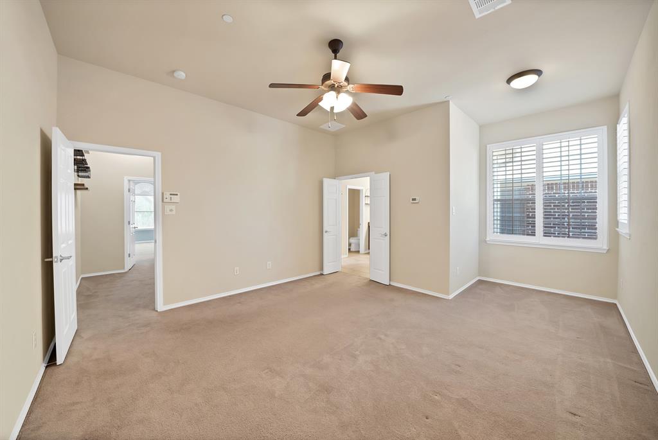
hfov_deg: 112.6
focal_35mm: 12
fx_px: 220
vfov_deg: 90.1
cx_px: 329
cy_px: 220
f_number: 9
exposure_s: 1/3
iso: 640
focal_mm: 12
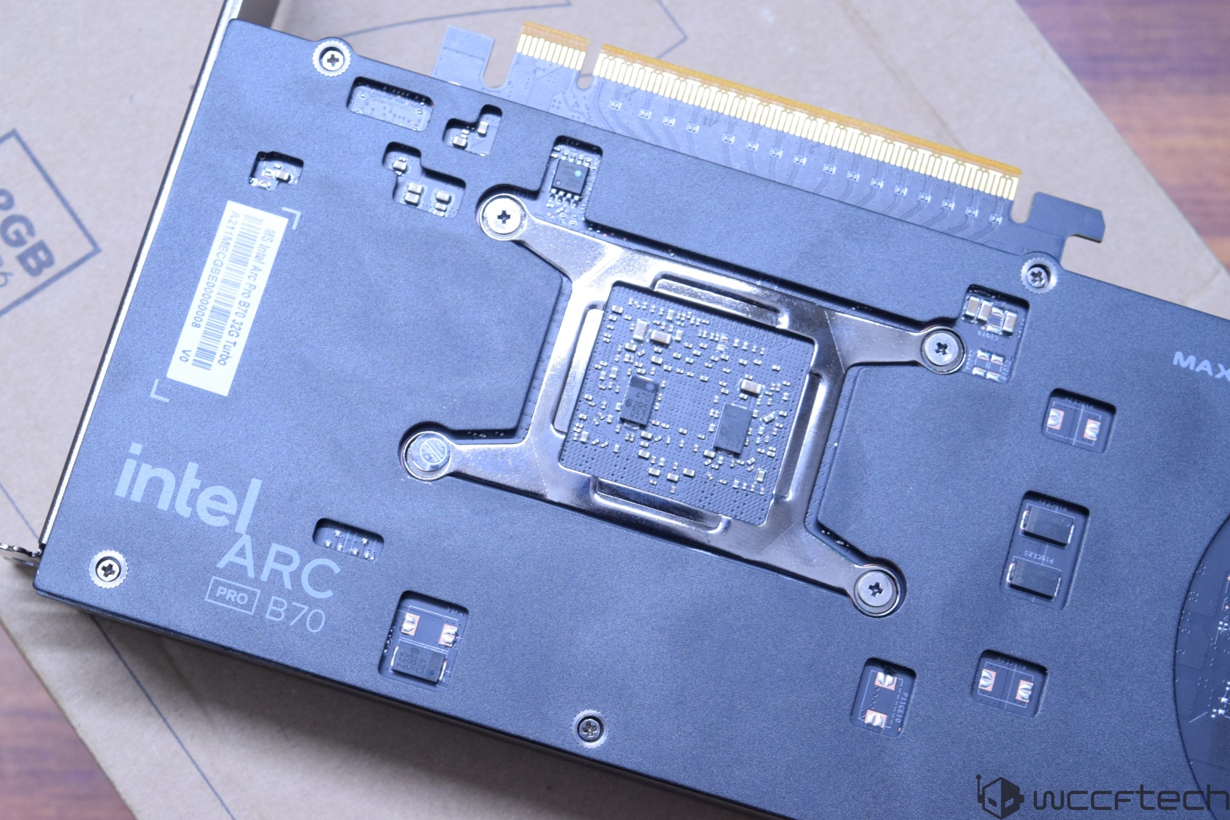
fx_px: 2357
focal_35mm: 69
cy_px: 410
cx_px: 615
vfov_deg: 19.7
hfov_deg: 29.2
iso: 1600
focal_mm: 46
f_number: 9
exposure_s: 1/10
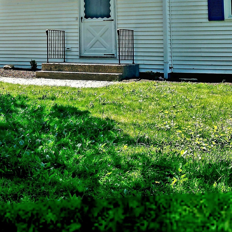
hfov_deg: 24.5
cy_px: 0
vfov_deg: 24.2
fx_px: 516
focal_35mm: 68
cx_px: 17
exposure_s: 1/1667
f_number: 1.7
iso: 100
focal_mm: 6.72
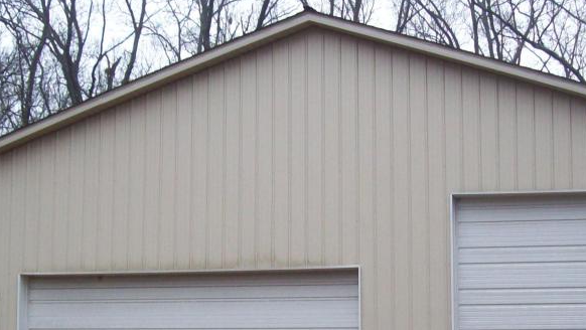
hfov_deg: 30.5
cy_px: 253
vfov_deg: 17.4
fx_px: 1073
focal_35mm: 69
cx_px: 350
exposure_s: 1/40.2
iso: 160
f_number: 2.7
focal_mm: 6
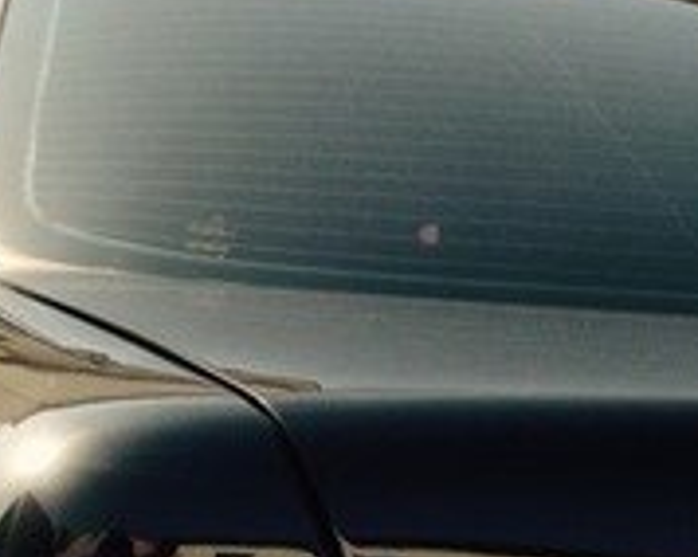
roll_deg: -9.5
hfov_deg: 21.2
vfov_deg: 16.1
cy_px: 730
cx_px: 231
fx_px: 1857
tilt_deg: -13.9
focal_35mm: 90
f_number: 2.4
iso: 50
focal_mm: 4.12
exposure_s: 1/570
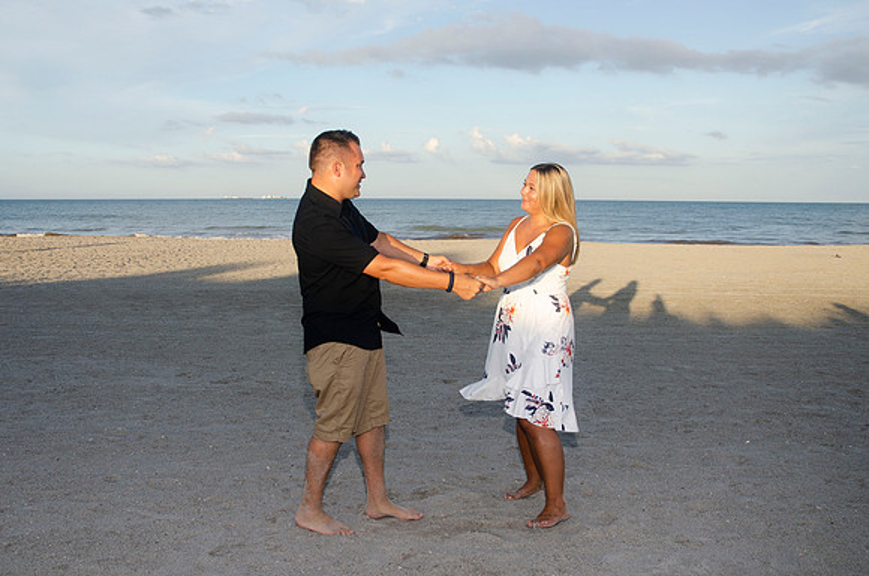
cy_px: 278
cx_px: 418
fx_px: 880
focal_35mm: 37
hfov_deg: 52.6
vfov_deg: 36.2
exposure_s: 1/250
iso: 100
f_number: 6.3
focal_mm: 22
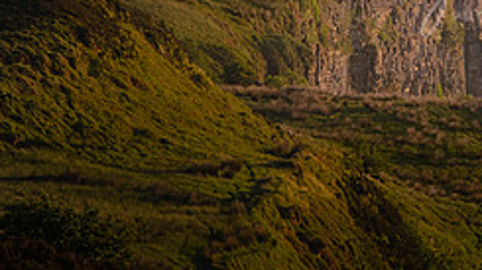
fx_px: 8079
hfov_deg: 3.4
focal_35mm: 633
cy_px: 7
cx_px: 396
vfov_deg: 1.9
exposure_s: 1/10
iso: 160
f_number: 11
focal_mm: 140
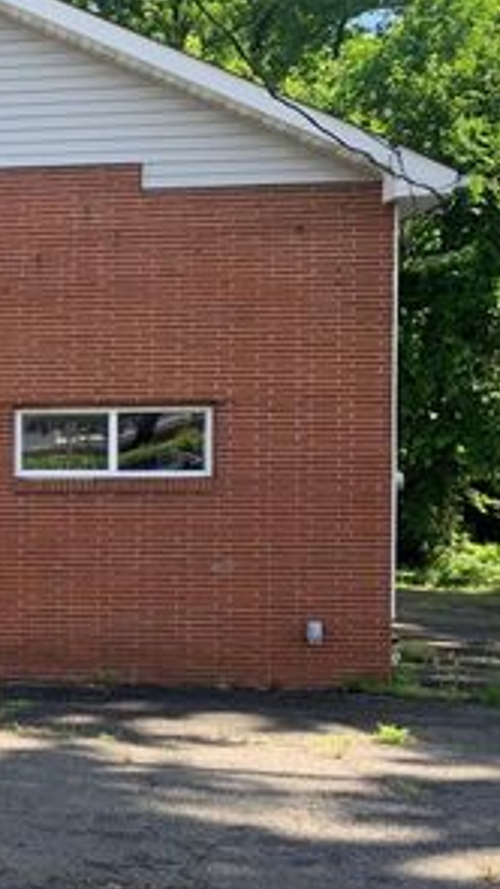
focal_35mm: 48
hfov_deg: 21.8
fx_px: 1131
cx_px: -193
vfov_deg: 42.8
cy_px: 384
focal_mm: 4.25
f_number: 1.8
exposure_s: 1/385
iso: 25
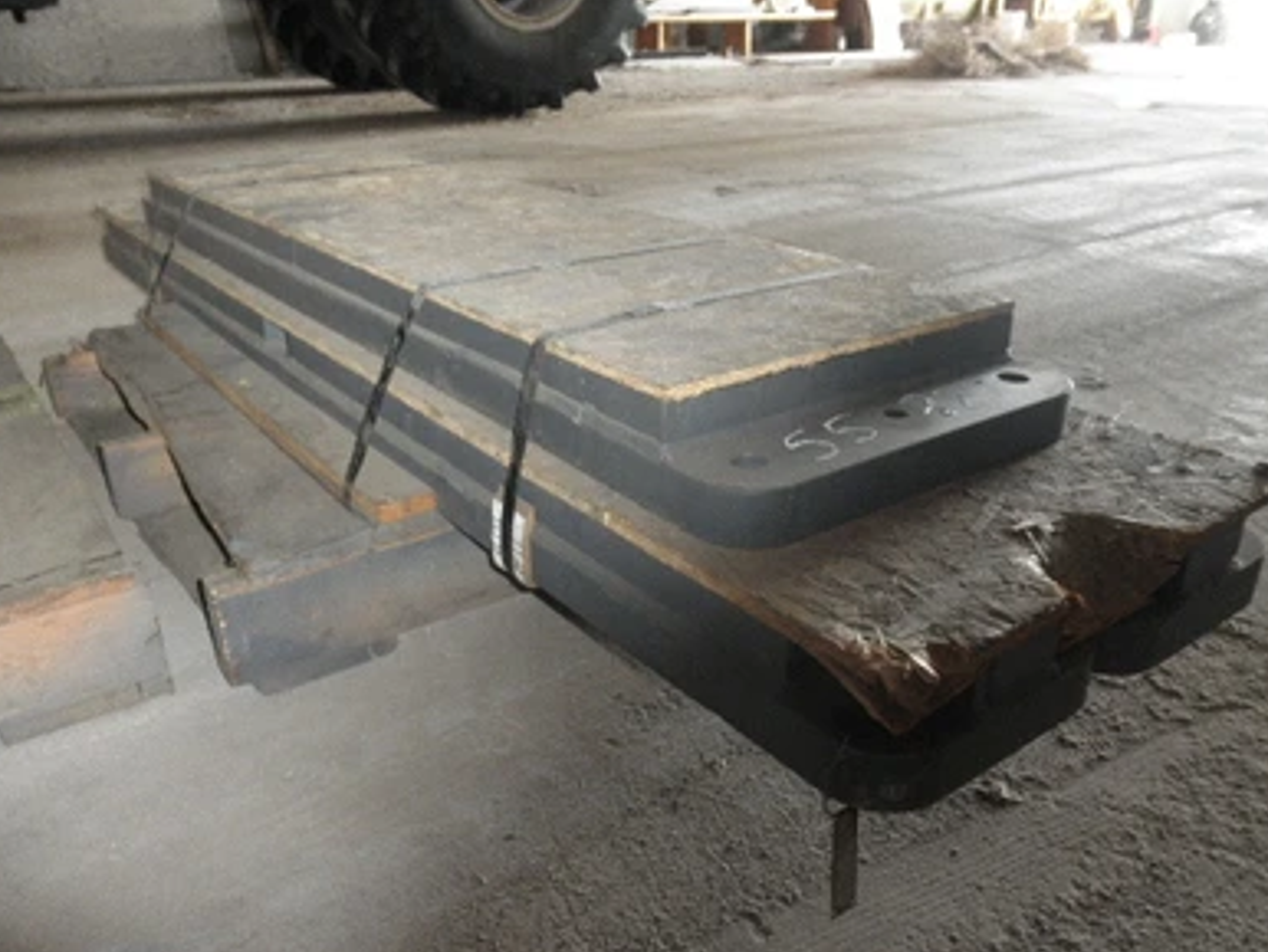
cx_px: 634
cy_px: 489
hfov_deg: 61.6
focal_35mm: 29
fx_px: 1063
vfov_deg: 48.3
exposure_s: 1/30
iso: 250
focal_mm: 5
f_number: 3
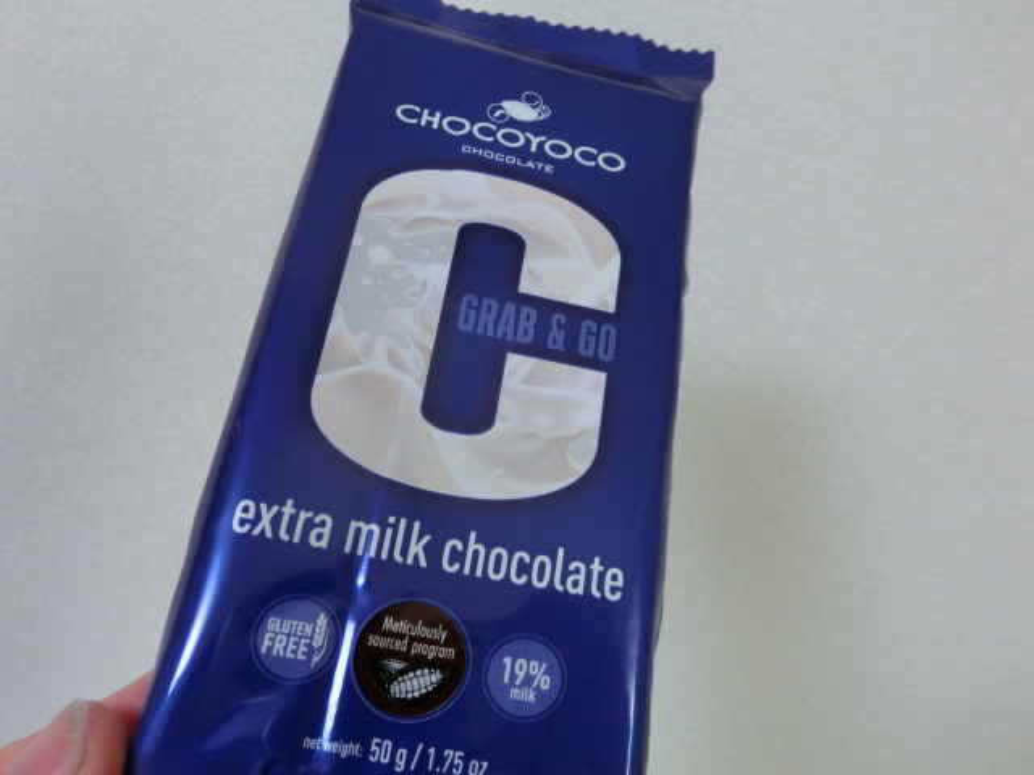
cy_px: 388
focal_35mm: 28
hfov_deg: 63.4
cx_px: 517
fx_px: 836
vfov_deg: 49.7
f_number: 3
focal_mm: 5
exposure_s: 1/125
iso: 250
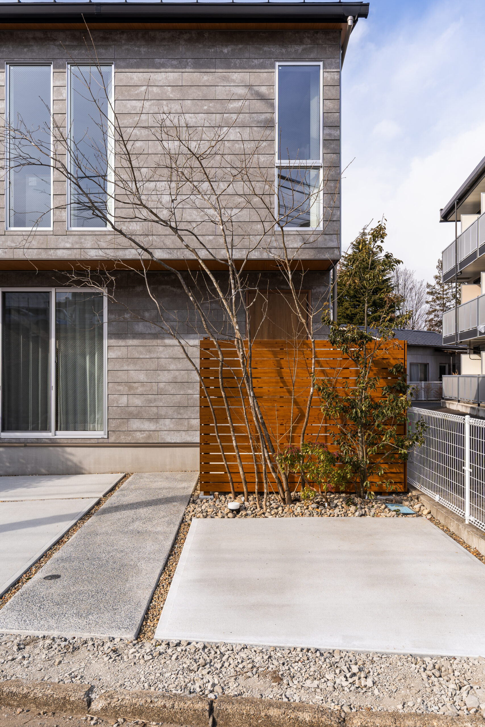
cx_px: 242
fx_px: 525
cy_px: 364
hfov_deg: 49.6
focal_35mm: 26
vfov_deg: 69.4
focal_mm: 26
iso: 100
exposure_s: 1/100
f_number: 9
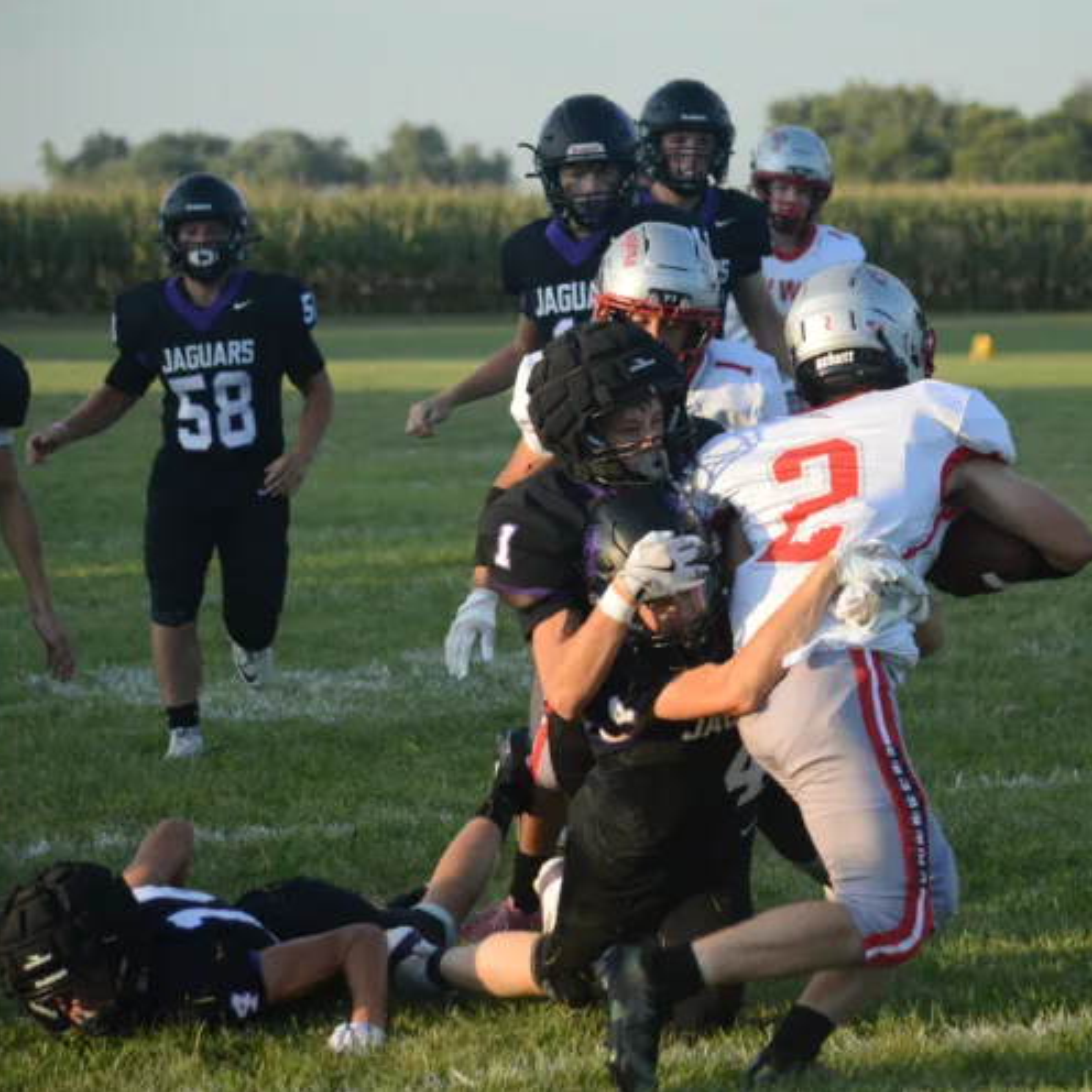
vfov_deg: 9.1
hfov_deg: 9.1
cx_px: 775
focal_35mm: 193
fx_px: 6888
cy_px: 546
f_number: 4.8
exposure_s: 1/2500
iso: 1600
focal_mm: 100
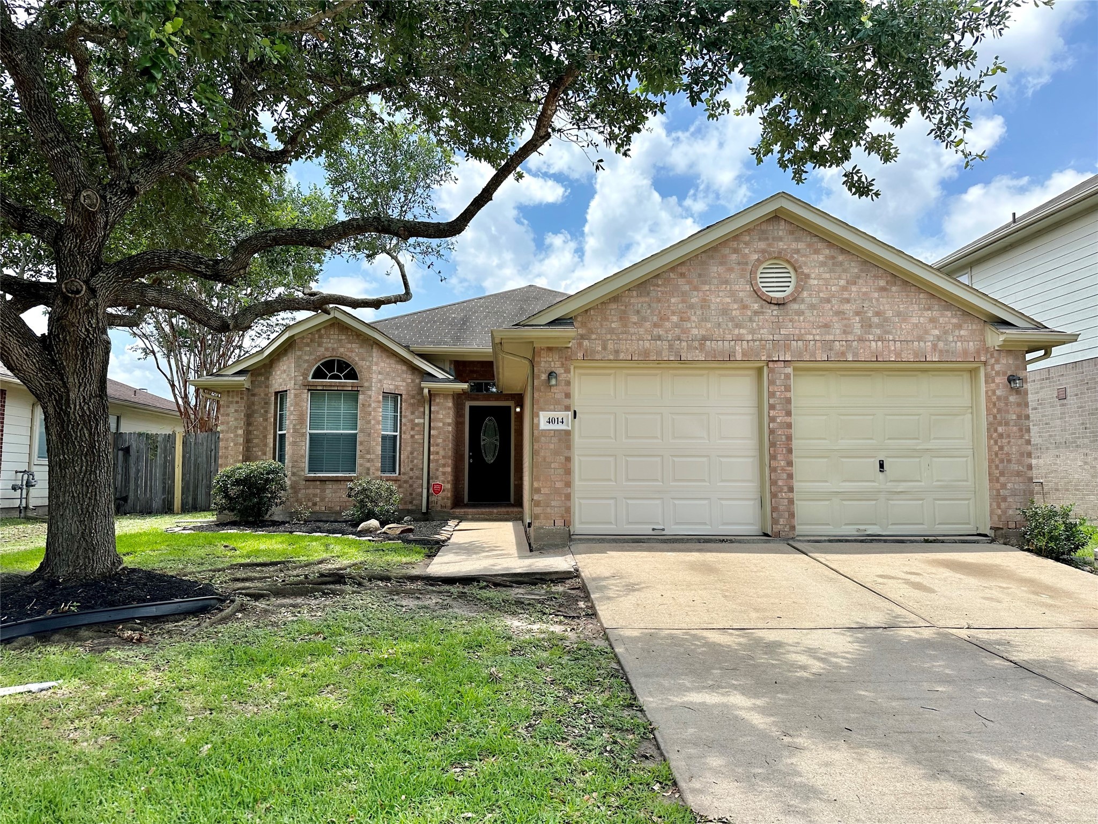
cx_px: 549
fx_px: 761
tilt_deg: +4.8
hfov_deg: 71.6
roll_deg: -0.1
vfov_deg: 56.8
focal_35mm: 24
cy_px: 412
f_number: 1.78
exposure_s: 1/3058
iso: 80
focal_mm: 6.86
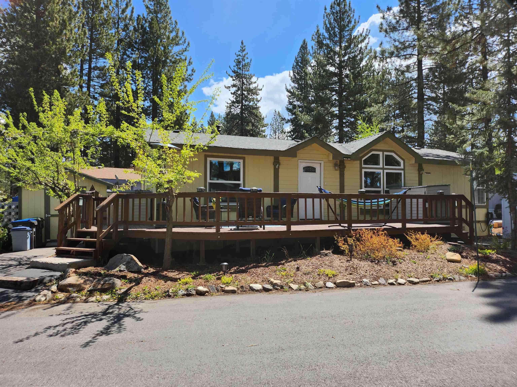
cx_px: 258
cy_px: 194
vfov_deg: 56.8
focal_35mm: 24
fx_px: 358
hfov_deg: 71.6
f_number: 1.8
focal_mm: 5
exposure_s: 1/2077
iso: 50
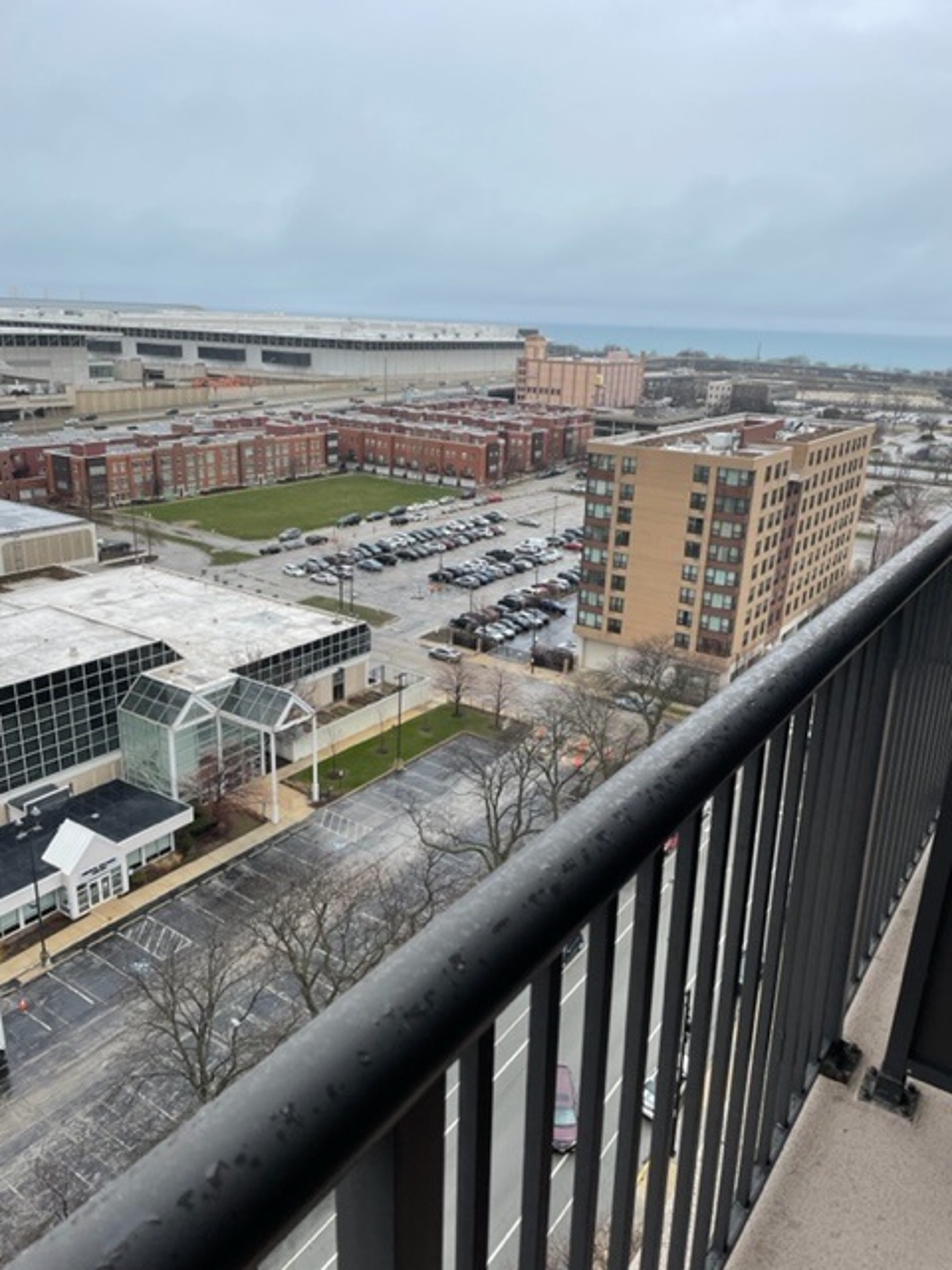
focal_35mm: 26
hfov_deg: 53.1
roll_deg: -2.4
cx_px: 476
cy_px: 635
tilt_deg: -19.6
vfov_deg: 67.3
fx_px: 953
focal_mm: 4.2
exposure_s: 1/3401
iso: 32
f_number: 1.6
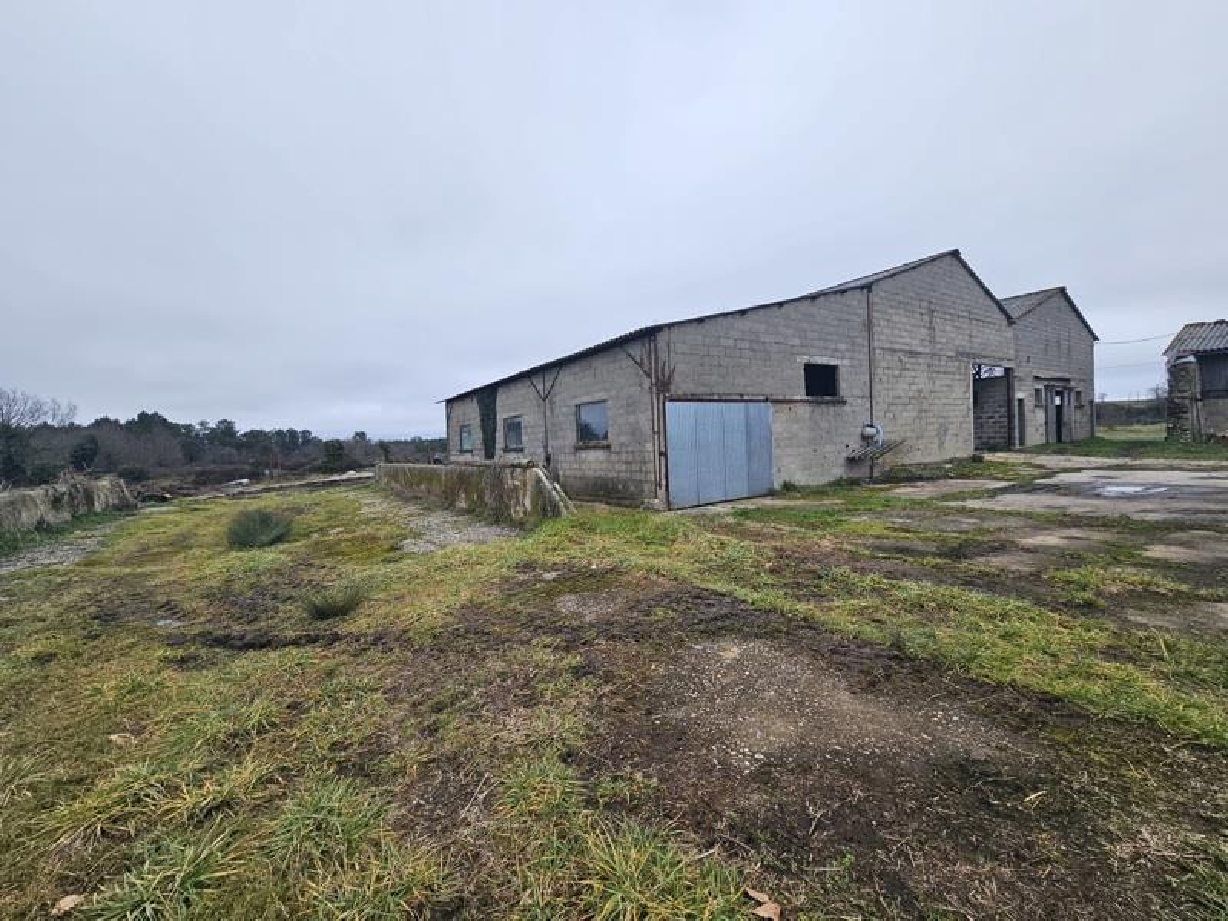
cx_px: 614
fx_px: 461
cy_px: 460
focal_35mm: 13
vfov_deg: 89.9
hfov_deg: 106.2
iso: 50
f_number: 2.2
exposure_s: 1/323
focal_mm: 2.2
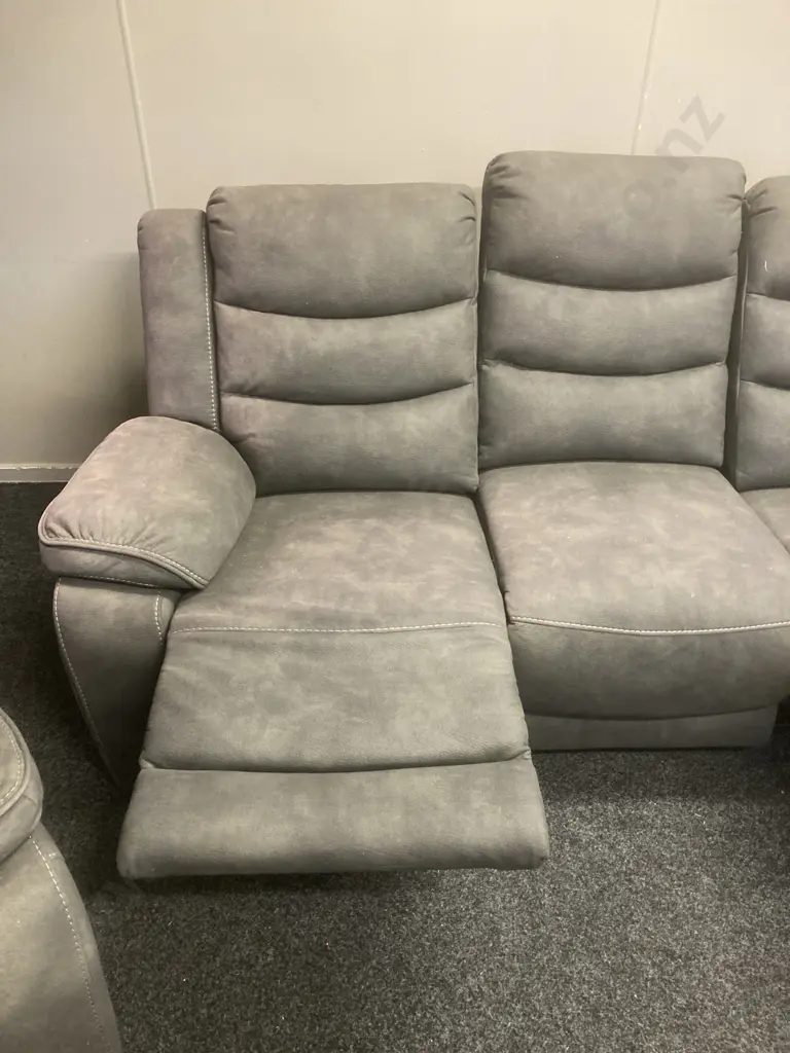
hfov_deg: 49.7
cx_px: 395
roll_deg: -0.7
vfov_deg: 63.4
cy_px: 526
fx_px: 852
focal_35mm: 28
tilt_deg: -35.0
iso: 250
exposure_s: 1/33
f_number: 1.8
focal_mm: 3.99
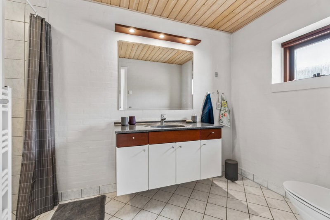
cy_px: 110
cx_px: 165
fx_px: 137
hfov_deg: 100.4
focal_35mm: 15
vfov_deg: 77.3
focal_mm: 10
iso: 200
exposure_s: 1/8
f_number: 8
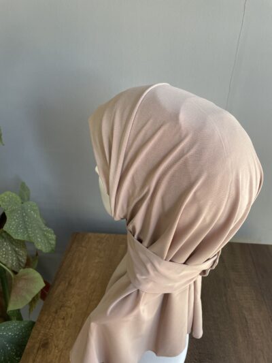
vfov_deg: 67.3
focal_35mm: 26
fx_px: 272
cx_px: 136
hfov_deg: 53.1
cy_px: 182
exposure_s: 1/100
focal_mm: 4.2
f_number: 1.6
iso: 125
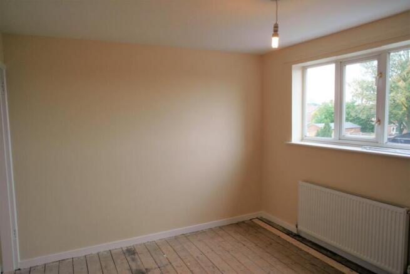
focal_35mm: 24
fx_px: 273
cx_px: 205
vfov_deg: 53.2
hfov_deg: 73.7
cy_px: 137
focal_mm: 16
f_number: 2.5
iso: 100
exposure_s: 1/80
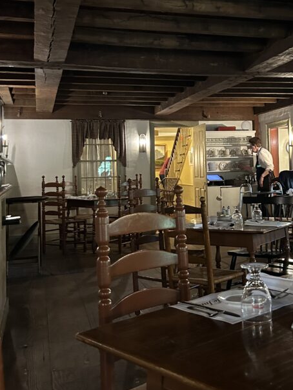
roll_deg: +0.5
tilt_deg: +1.3
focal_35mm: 44
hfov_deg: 32.5
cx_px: 201
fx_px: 496
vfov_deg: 42.7
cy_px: 154
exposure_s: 1/30
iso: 500
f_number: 1.5
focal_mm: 5.7
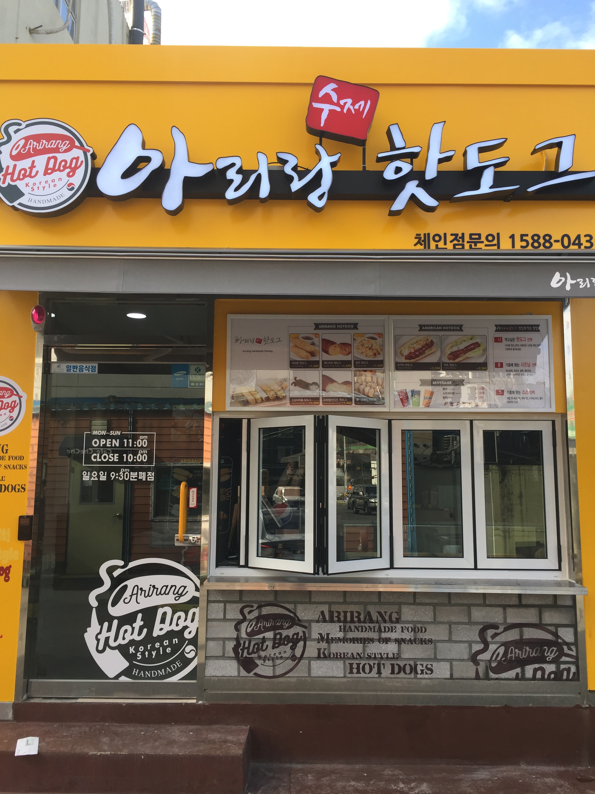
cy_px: 397
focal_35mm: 29
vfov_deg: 61.7
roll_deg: -1.2
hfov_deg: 48.2
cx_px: 298
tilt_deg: +6.1
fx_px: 665
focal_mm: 4.15
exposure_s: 1/391
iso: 32
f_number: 2.2
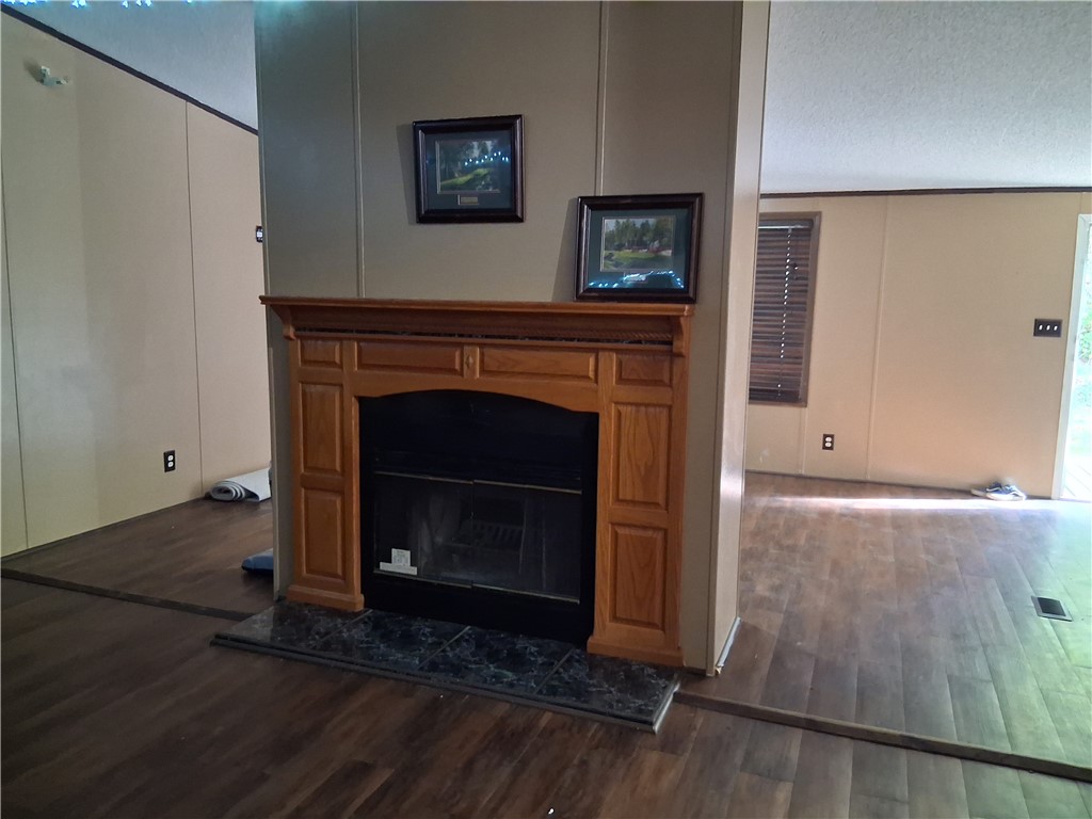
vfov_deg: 53.1
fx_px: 820
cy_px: 410
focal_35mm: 26
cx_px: 546
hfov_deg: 67.3
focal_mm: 3.98
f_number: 1.8
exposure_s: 1/25
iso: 800
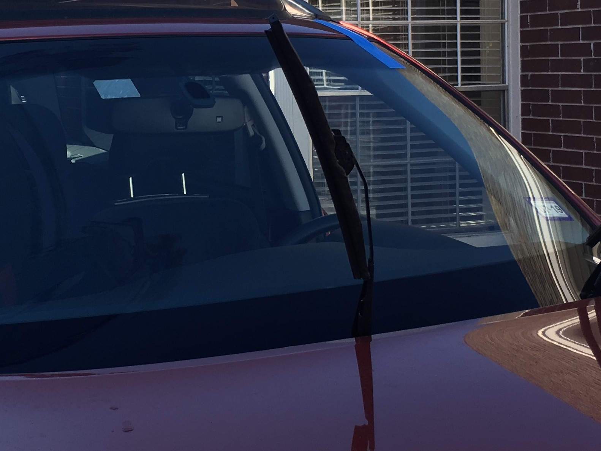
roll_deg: +1.0
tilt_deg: -1.9
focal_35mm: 29
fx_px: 503
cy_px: 226
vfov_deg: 48.2
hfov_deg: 61.7
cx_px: 300
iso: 25
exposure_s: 1/469
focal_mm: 4.15
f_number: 2.2
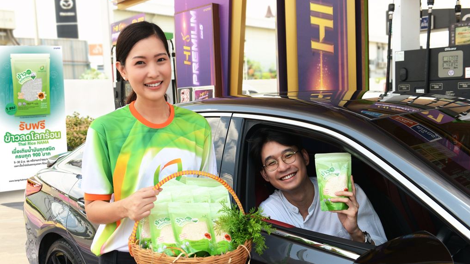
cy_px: 146
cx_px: 237
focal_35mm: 37
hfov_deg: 54.0
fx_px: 461
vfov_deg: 32.0
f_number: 5.6
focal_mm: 35
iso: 1250
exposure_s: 1/1600
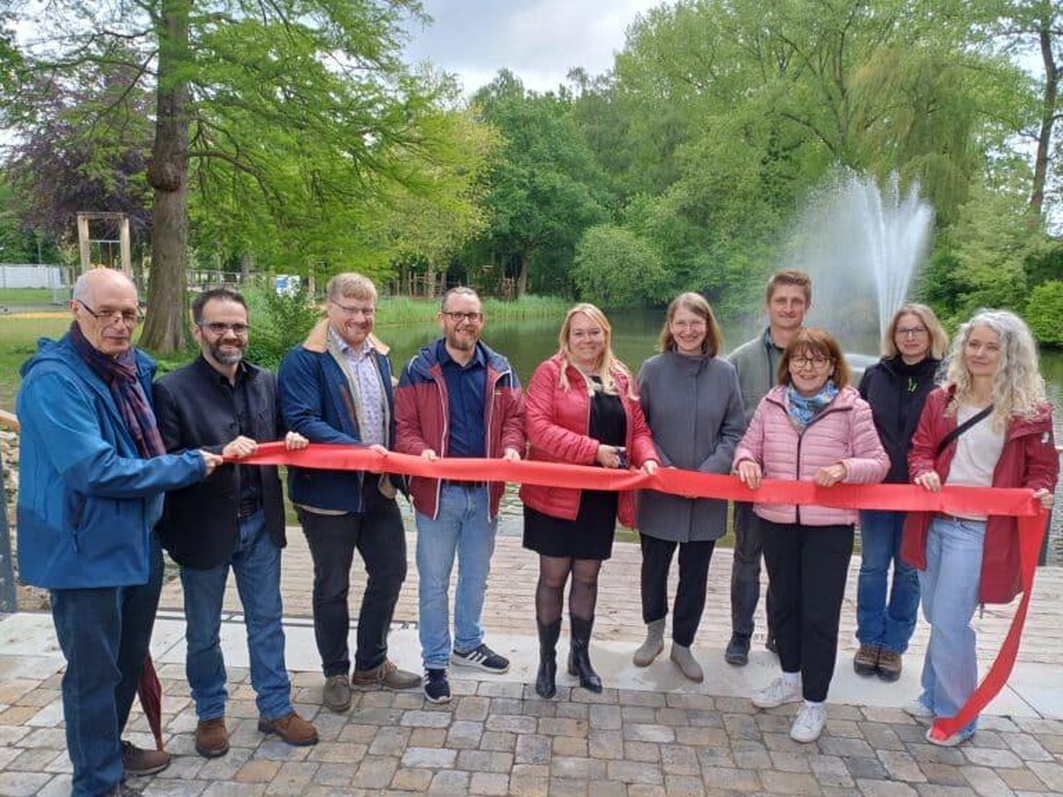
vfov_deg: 54.9
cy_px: 398
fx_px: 768
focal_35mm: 25
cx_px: 532
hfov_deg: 69.4
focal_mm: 4.65
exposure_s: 1/163
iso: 50
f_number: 1.8
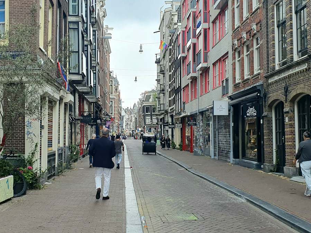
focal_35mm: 46
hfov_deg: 41.2
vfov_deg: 31.5
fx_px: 413
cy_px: 131
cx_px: 144
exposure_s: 1/141
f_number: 2.4
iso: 50
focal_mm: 4.3
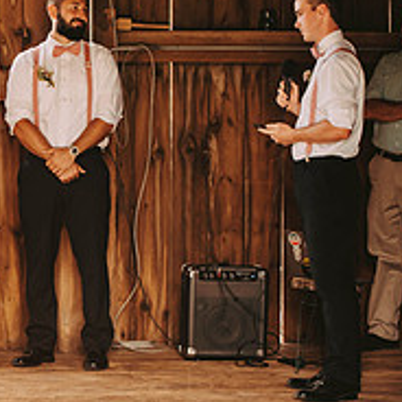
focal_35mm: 188
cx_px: -79
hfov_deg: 9.2
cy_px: 147
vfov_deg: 9.3
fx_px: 2470
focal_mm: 70
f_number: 2.8
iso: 320
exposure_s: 1/160
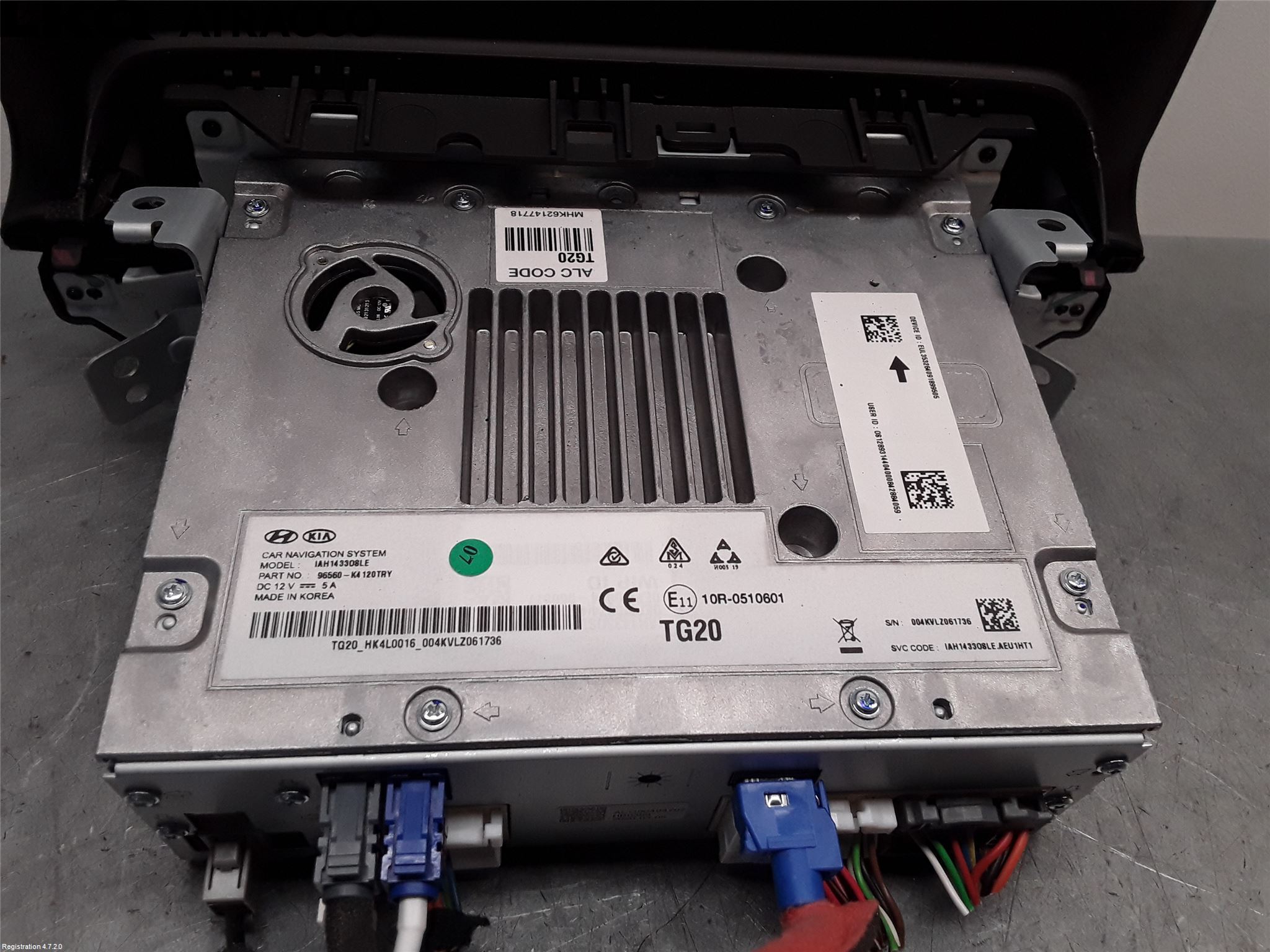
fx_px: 1027
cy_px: 476
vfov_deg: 49.7
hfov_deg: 63.4
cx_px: 635
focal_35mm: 28
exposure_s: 1/274
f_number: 1.9
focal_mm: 2.91
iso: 100
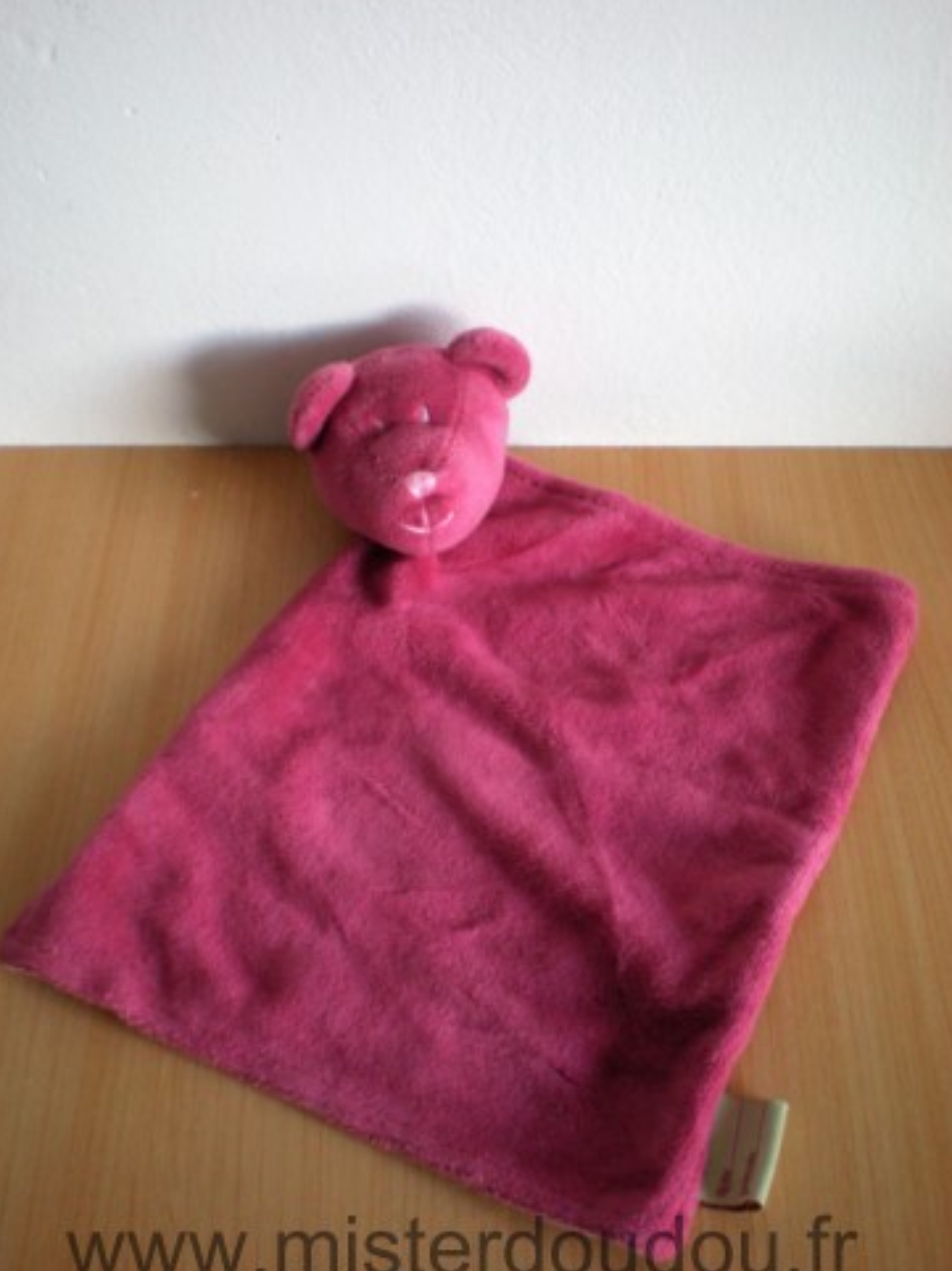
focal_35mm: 41
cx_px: 459
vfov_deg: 45.8
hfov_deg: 35.1
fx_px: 1505
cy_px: 614
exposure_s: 1/30
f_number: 3.1
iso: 200
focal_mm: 6.3
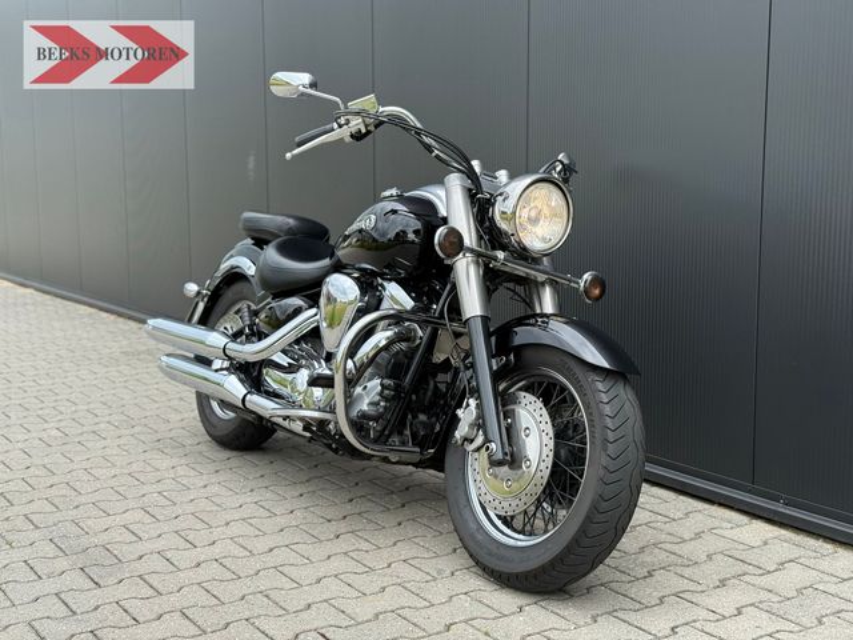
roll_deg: +0.4
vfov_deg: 30.3
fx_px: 1183
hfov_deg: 39.7
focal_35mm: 48
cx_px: 426
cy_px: 320
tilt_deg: -7.0
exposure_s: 1/469
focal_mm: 6.76
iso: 80
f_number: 1.78
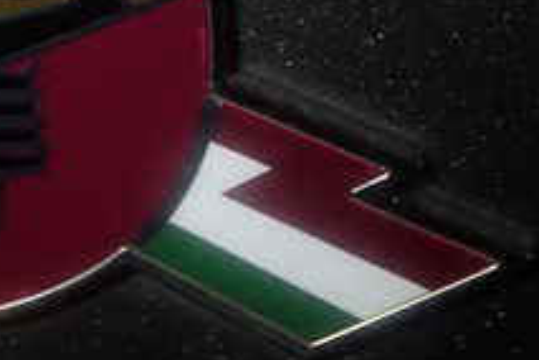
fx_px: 1931
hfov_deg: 15.3
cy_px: -30
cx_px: -132
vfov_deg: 10.5
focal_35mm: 129
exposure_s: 1/40
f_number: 9
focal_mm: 7.84
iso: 200
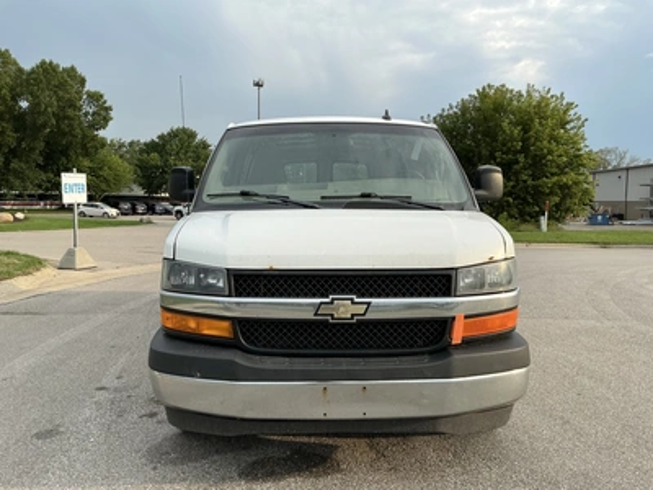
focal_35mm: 28
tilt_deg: -1.7
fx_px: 528
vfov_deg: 49.7
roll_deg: -0.6
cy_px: 245
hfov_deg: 63.4
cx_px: 326
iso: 25
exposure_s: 1/944
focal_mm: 3
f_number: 1.8
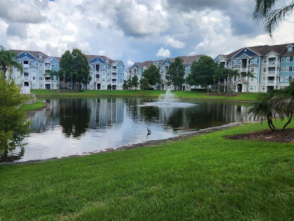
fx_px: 238
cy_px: 101
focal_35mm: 28
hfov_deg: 63.1
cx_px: 125
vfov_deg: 49.7
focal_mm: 5.4
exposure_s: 1/1973
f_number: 1.8
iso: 20
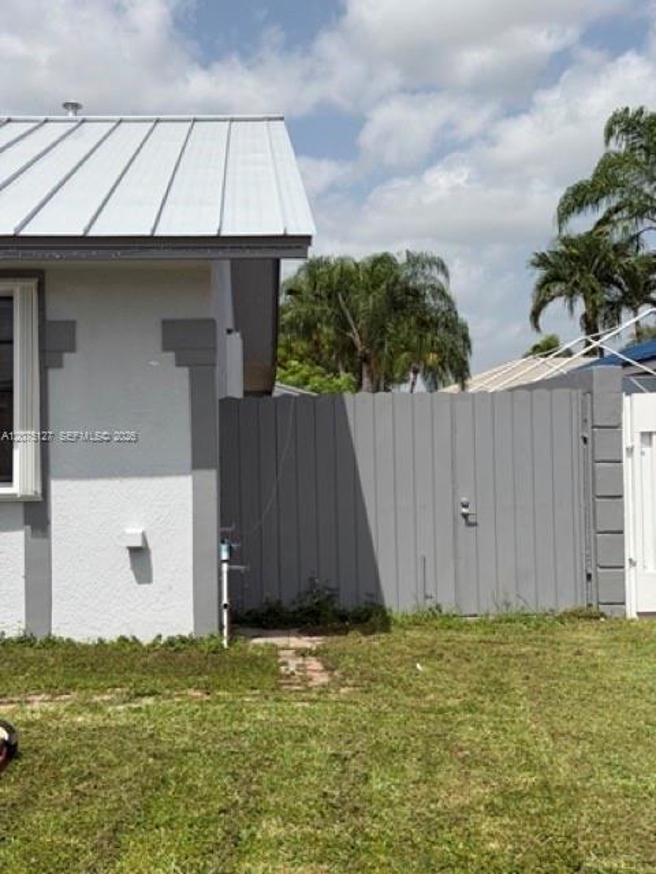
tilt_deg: +1.1
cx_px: 328
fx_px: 1213
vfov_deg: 39.7
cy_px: 437
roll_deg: +1.1
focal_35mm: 48
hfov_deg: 30.3
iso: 64
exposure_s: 1/7874
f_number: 1.78
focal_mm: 6.76
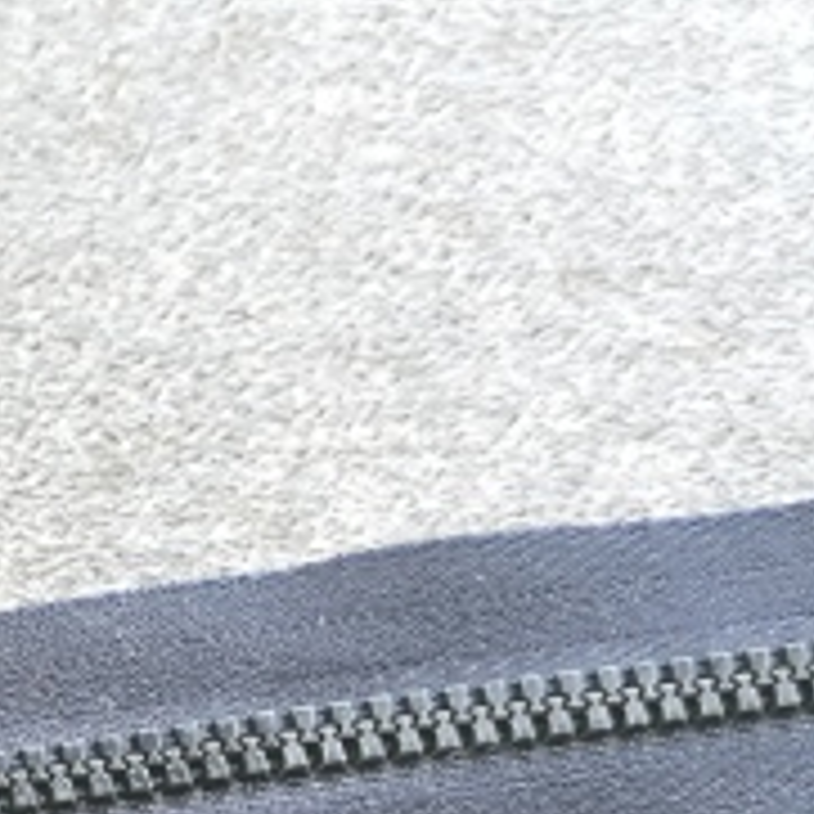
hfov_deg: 11.4
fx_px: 3858
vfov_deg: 11.5
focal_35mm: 145
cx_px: -522
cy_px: 1264
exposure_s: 1/168
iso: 50
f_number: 1.8
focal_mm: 4.75
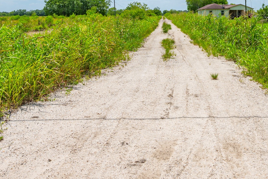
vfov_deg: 33.4
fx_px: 275
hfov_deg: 51.6
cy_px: 7
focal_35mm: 37
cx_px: 161
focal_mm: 19
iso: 125
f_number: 13
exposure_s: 1/250
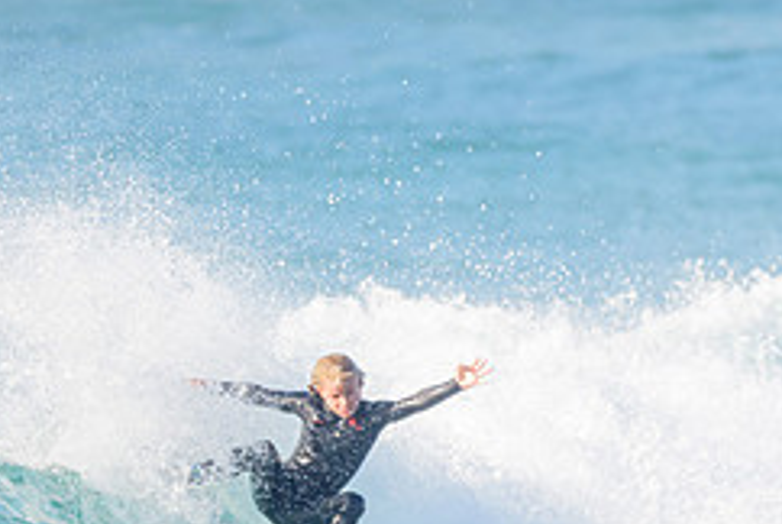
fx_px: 31905
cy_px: 549
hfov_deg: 1.4
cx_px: 90
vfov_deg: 0.9
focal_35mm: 1467
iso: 640
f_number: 5.6
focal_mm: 500
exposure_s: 1/2000
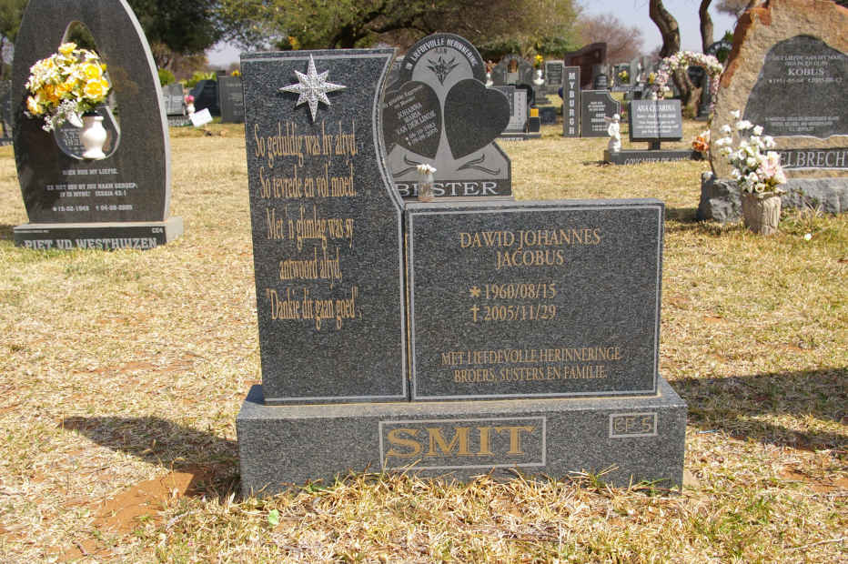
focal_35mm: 36
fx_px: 847
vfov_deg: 36.8
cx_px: 424
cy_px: 282
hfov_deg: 53.2
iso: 200
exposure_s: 1/250
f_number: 8
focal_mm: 24
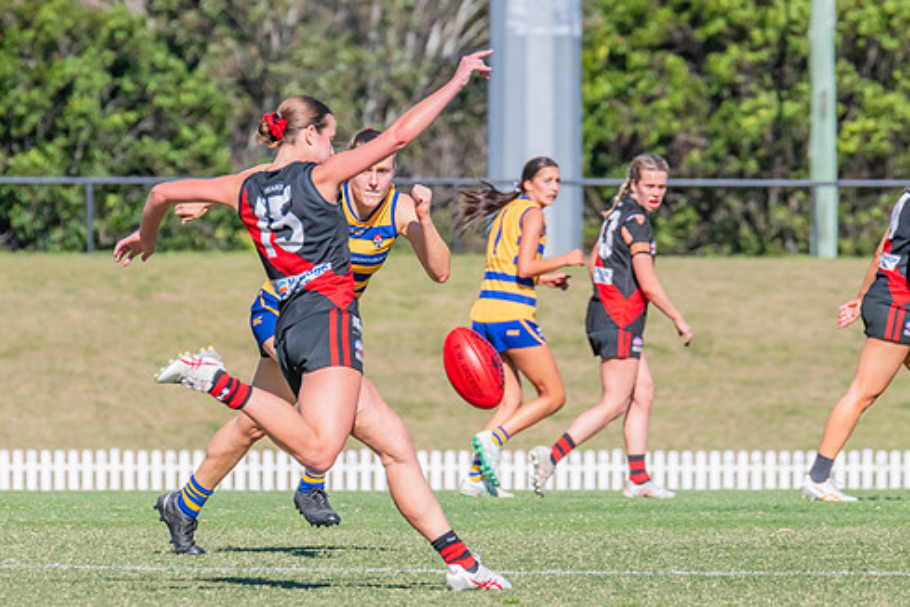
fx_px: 16884
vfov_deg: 2.1
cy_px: 240
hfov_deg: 3.1
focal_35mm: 668
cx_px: 363
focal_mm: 420
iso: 800
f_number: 11
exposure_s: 1/1250
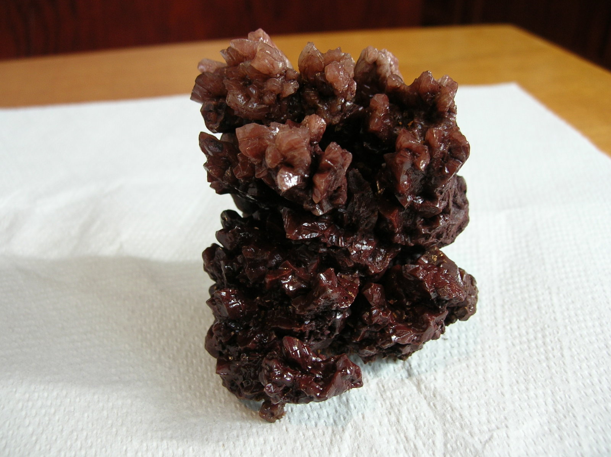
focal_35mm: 36
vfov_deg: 39.6
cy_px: 228
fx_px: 635
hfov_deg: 51.4
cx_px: 306
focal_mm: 6
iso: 50
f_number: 2.7
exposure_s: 1/9.8
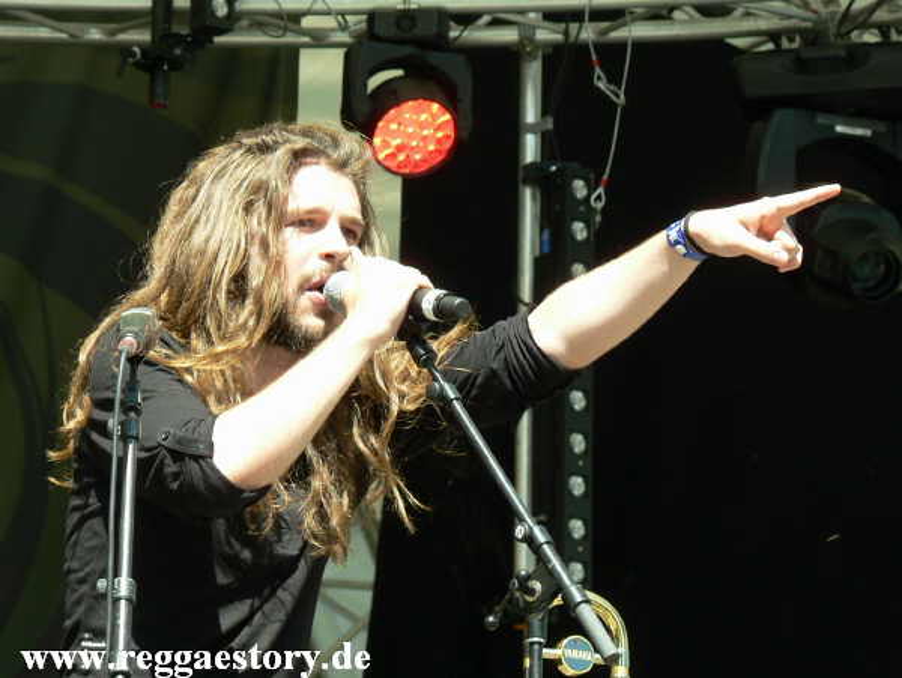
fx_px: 5111
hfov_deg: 10.1
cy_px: 339
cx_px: 451
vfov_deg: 7.6
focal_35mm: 196
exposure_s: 1/125
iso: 64
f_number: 4
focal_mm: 33.5
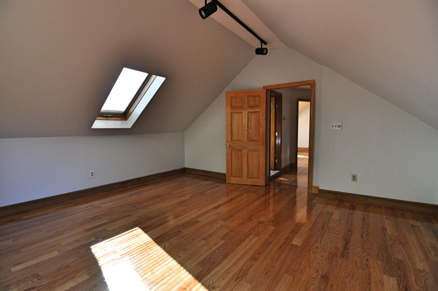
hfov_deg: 95.0
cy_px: 146
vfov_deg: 71.9
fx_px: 201
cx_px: 219
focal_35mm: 16
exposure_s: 1/125
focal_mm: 11
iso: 400
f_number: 5.6
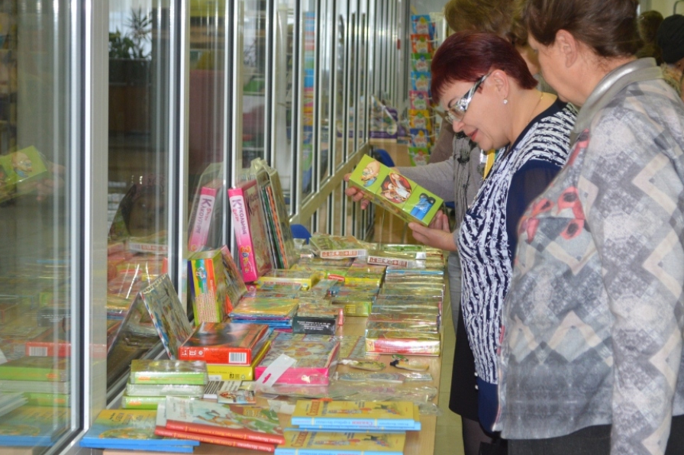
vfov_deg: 16.6
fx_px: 1557
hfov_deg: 24.8
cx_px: 397
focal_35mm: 82
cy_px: 205
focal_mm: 46
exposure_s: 1/60
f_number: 5.3
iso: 800
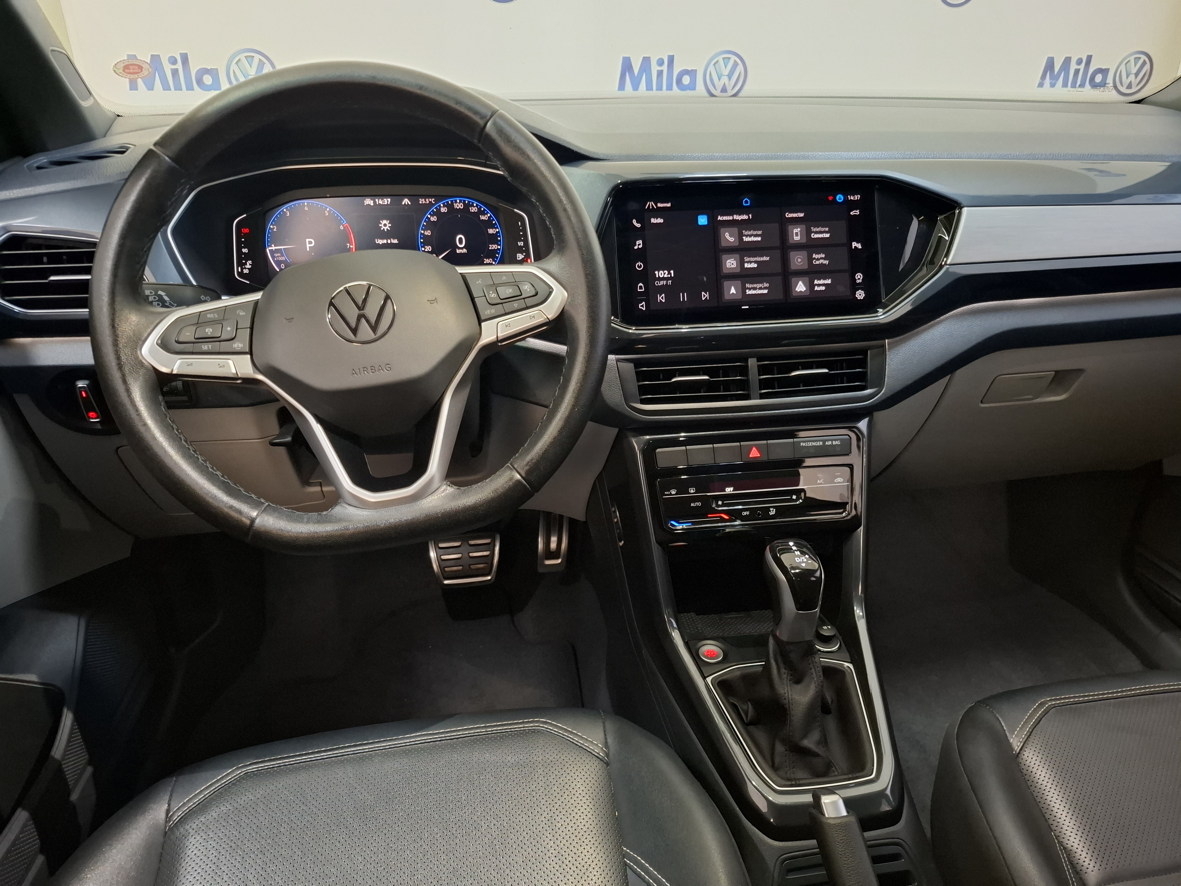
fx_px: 785
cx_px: 590
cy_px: 443
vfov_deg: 58.9
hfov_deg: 73.9
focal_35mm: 23
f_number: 1.8
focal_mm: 5.54
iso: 800
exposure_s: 1/20
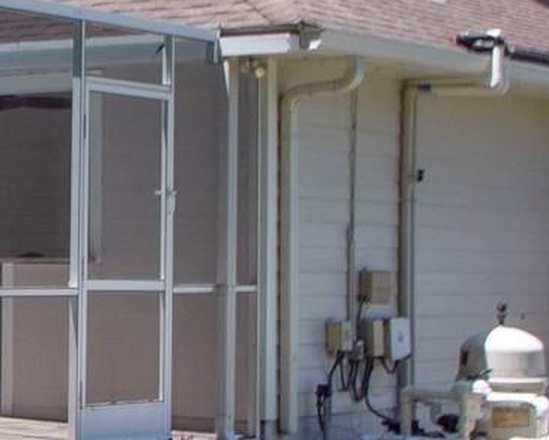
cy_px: 247
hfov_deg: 12.9
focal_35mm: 137
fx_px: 2226
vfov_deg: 11.3
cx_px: -399
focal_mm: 16
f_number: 3.2
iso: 200
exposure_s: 1/2000
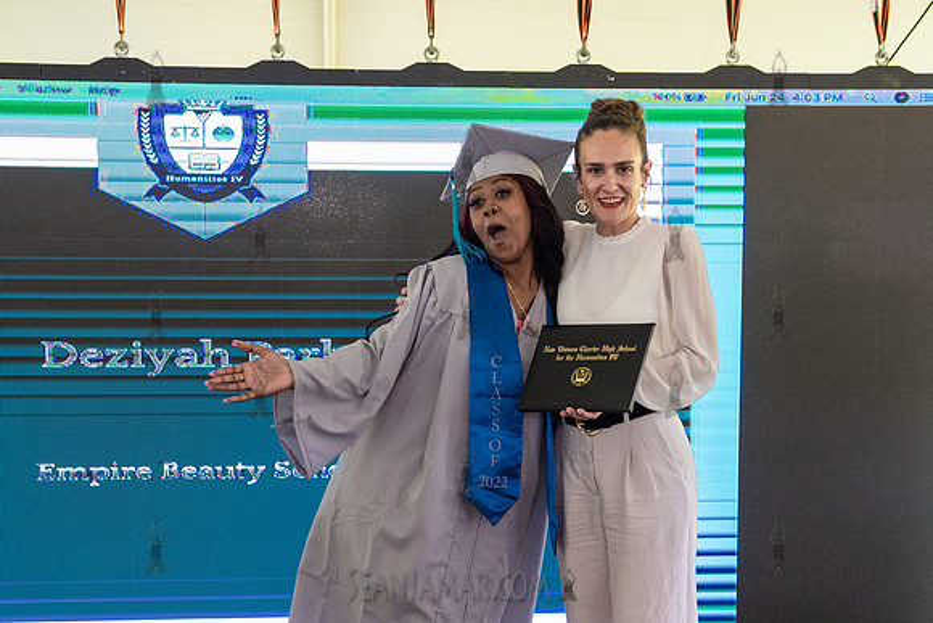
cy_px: 446
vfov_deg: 20.3
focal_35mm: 67
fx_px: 1727
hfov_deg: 30.2
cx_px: 477
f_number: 4
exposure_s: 1/800
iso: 2500
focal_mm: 45
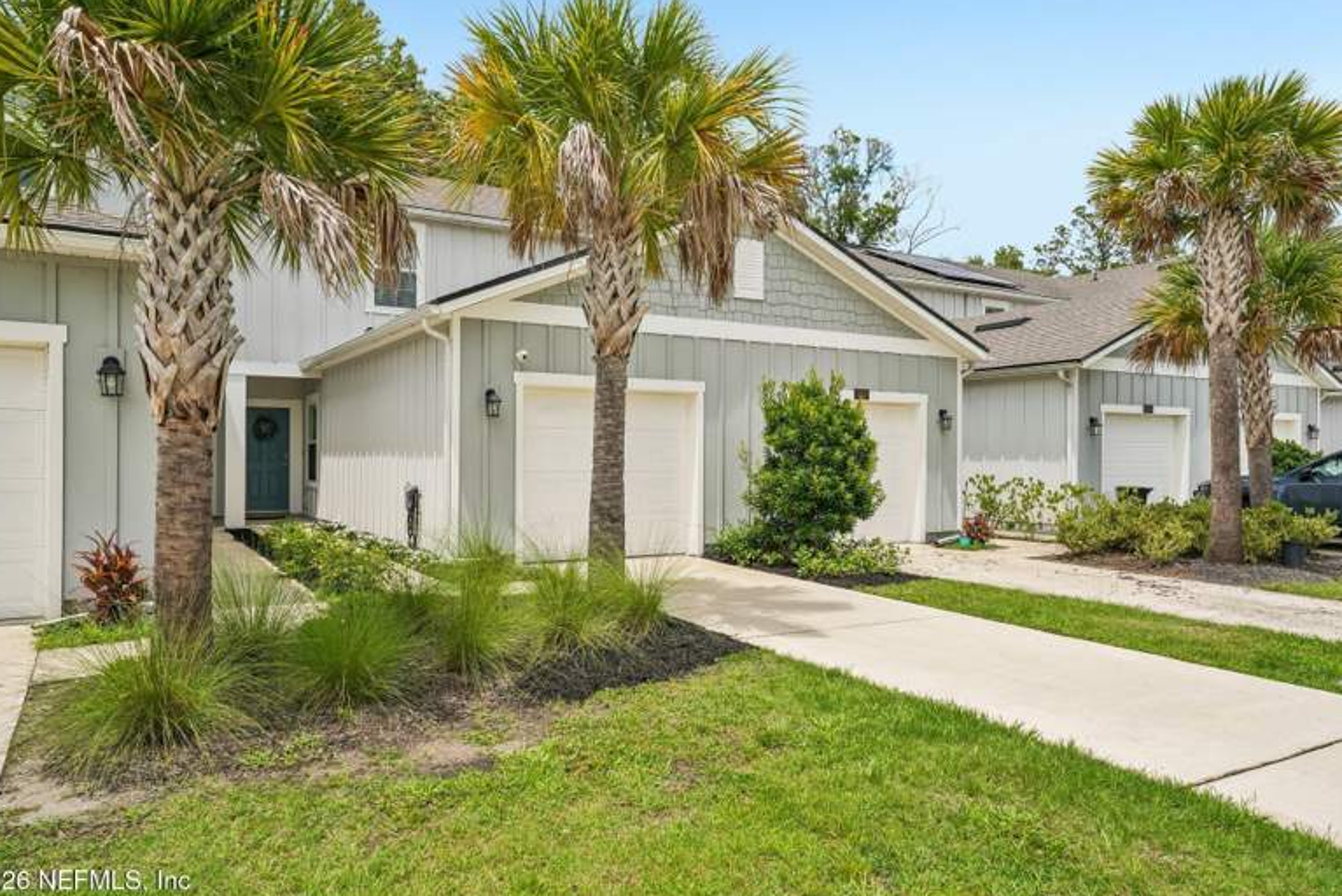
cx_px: 649
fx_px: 932
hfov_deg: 71.5
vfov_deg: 51.3
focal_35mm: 25
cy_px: 455
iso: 100
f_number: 9
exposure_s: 1/250
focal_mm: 24
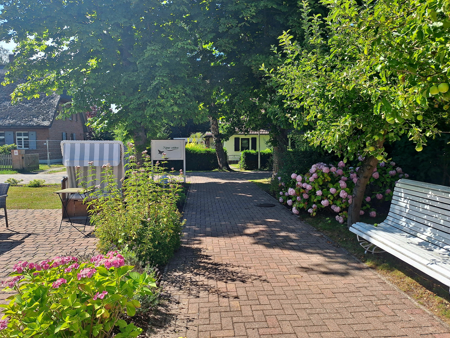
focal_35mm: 24
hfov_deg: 71.6
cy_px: 164
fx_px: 312
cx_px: 233
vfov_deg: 56.8
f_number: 1.8
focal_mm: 5.54
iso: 40
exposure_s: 1/1429
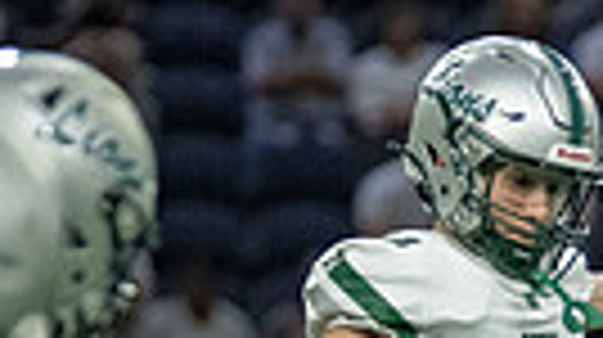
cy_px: 469
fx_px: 15699
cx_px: 586
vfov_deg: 1.2
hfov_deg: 2.2
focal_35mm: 983
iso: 4000
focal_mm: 173
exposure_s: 1/1250
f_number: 2.8
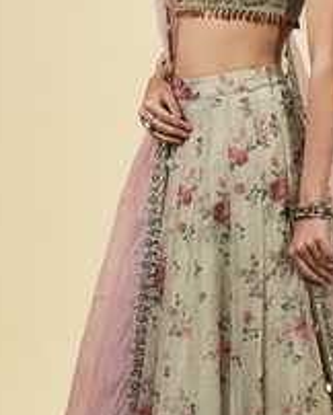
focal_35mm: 156
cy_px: 223
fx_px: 1919
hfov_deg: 9.9
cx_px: 247
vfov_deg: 12.3
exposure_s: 1/160
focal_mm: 64
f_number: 8
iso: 500
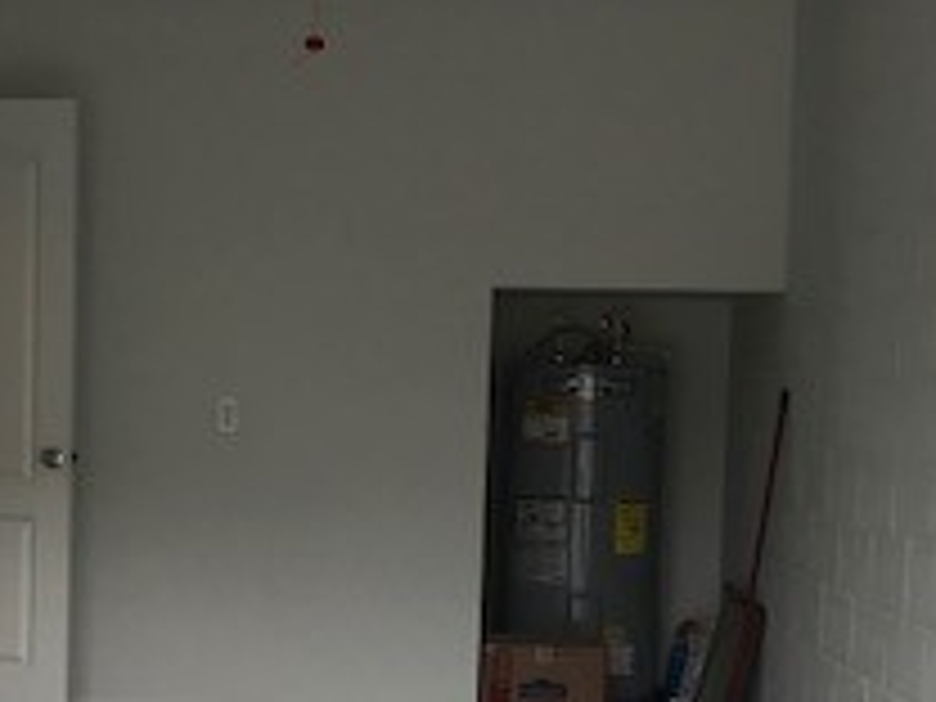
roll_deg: -0.7
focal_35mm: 86
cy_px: 594
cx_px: 238
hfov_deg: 22.6
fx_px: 2325
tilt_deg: -6.2
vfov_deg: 17.0
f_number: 1.8
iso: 20
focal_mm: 3.99
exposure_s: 1/287
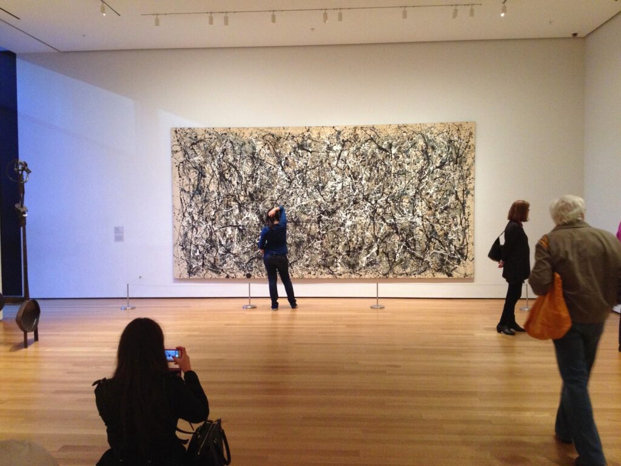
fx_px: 628
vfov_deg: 40.7
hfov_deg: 52.6
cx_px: 310
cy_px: 233
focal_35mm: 35
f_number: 2.4
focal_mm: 4.28
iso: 250
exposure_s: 1/20
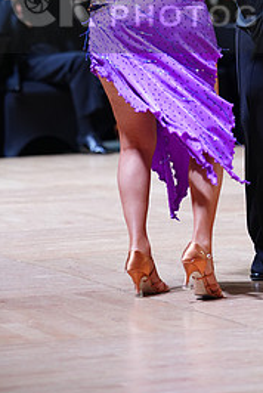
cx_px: 200
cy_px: 4
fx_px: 2809
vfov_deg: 8.0
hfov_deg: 5.4
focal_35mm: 257
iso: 800
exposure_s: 1/400
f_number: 2.8
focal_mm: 118
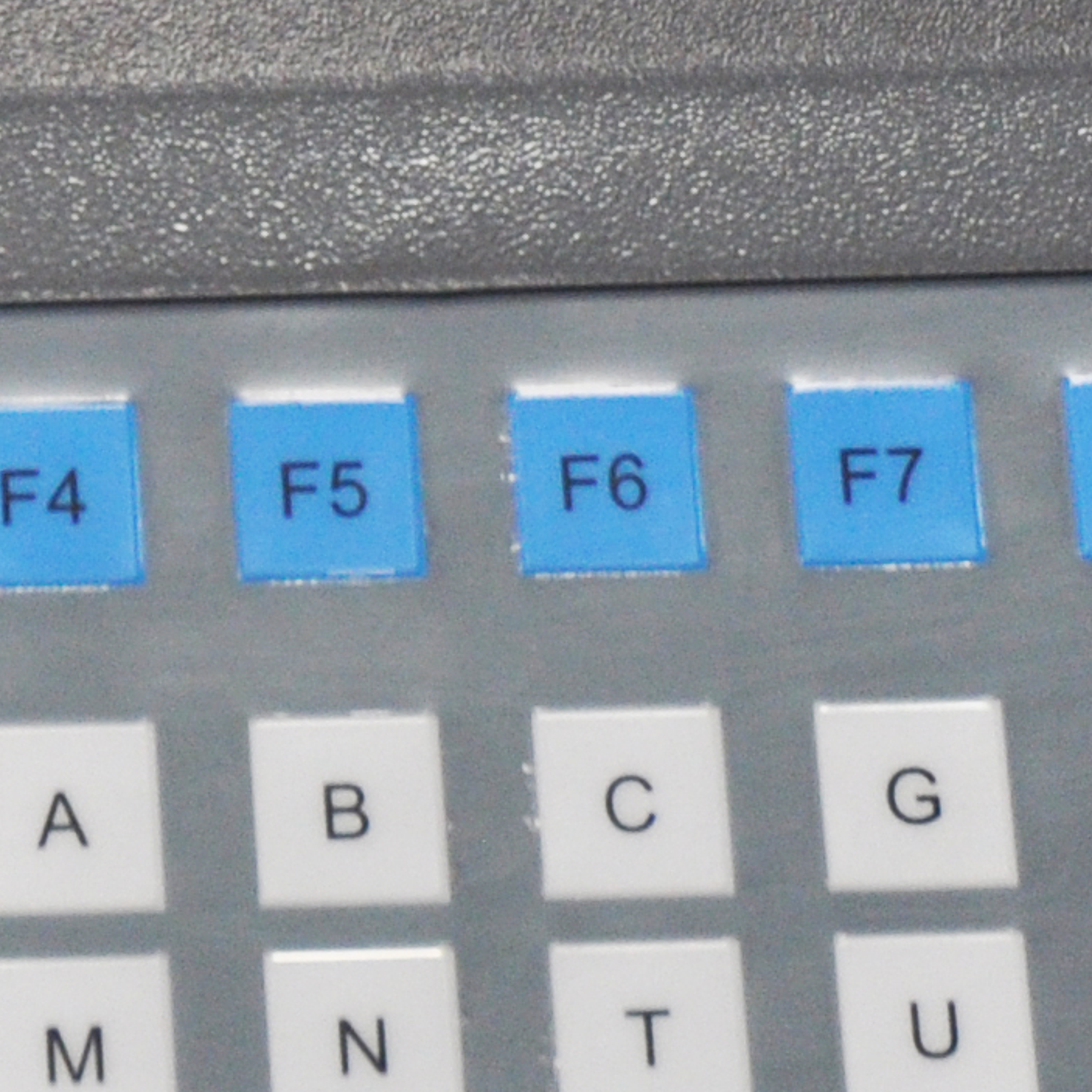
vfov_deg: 6.5
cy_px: -539
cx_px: -438
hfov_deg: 6.6
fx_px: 9422
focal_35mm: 264
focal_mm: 34
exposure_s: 1/60
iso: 640
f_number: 4
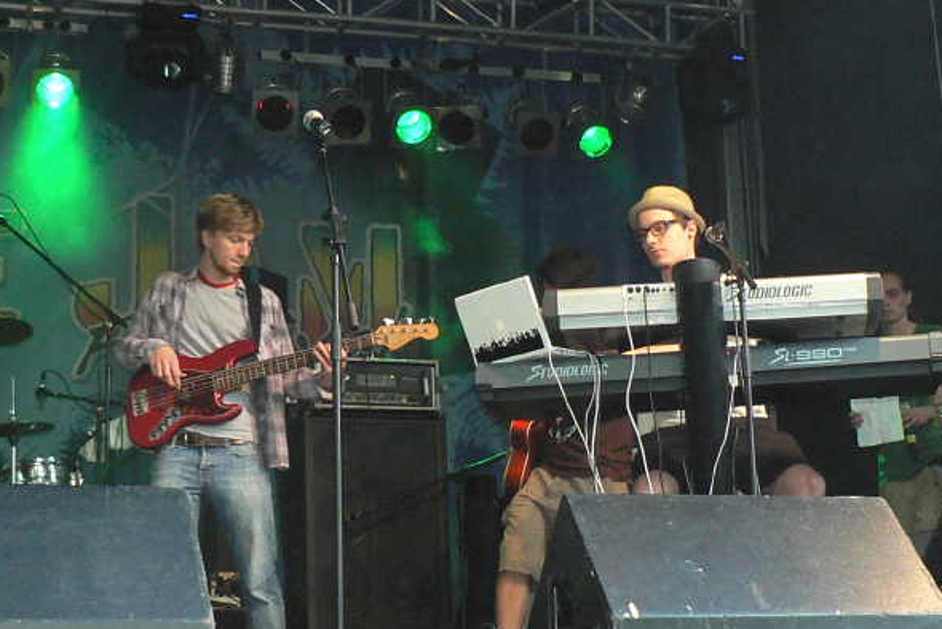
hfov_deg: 51.9
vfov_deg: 35.9
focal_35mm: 37
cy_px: 356
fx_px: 969
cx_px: 474
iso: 300
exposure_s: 1/60
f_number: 2.8
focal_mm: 6
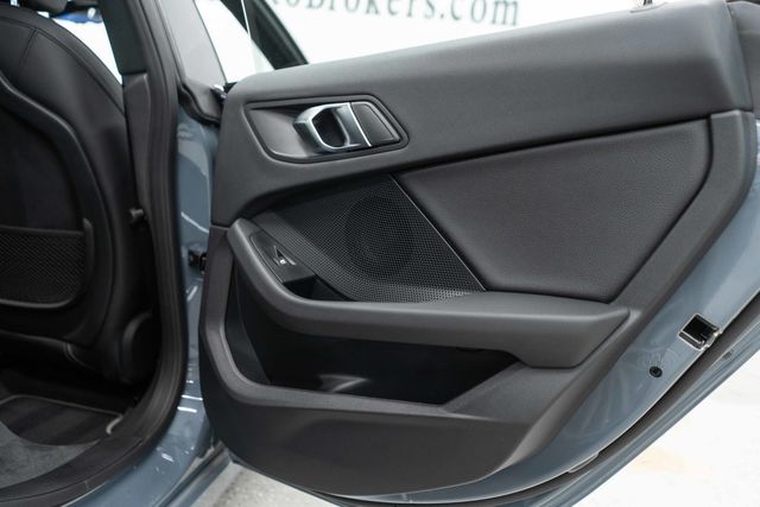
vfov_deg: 46.4
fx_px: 591
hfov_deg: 65.5
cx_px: 380
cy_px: 254
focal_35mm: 28
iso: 1000
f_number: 3.2
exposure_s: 1/50
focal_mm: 28
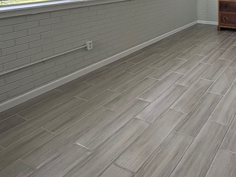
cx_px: 223
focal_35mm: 30
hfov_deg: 51.2
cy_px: -3
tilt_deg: -6.4
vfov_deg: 40.5
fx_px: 204
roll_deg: +0.6
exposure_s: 1/121
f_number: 2.2
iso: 320
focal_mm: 2.22
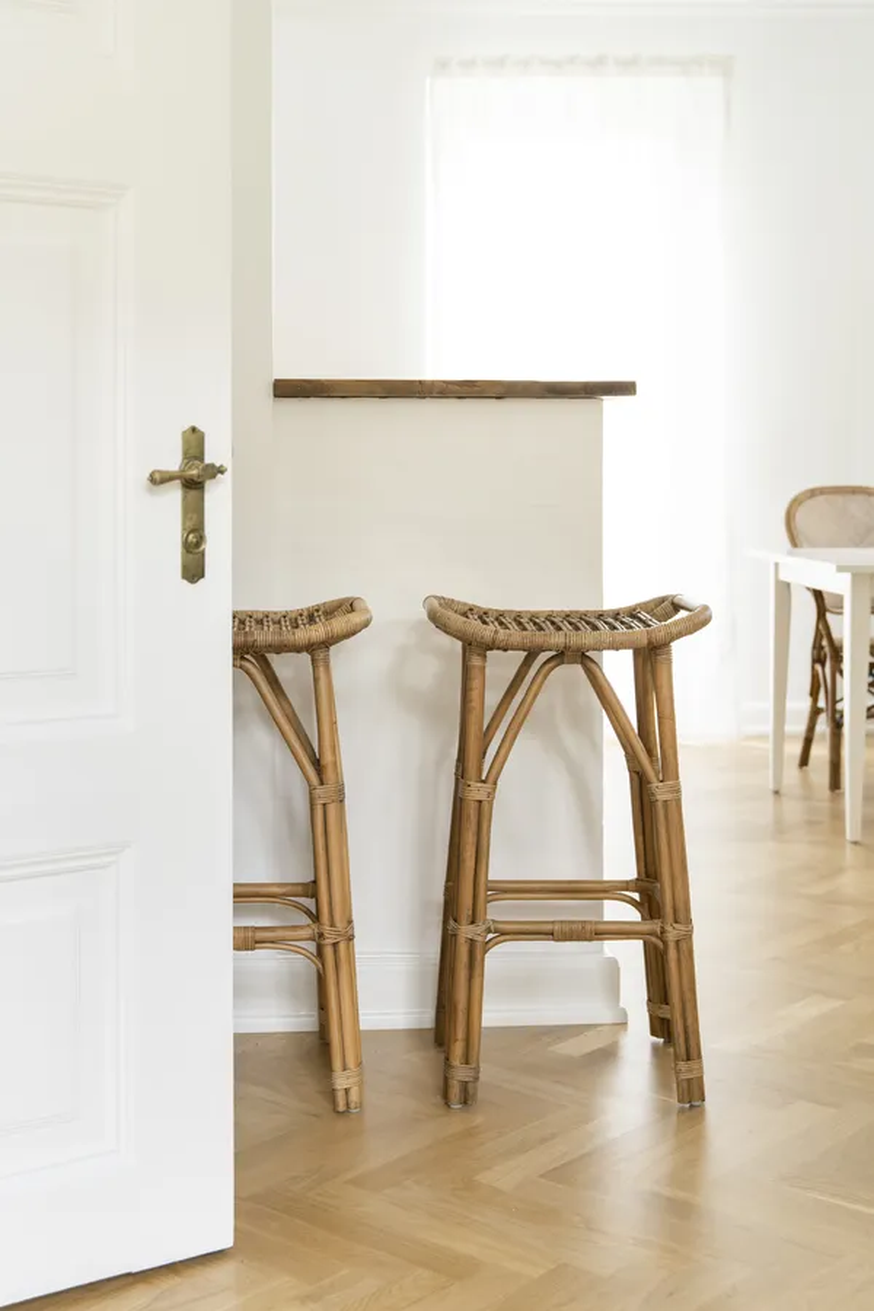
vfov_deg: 41.1
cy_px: 656
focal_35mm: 48
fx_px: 1748
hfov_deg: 28.1
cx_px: 437
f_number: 4
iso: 160
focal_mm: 48
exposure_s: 1/13
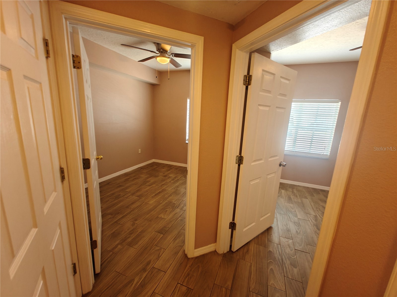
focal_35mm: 14
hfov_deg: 102.1
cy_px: 148
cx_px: 198
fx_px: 161
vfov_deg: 85.7
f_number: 2.2
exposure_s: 1/30
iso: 160
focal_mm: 2.62
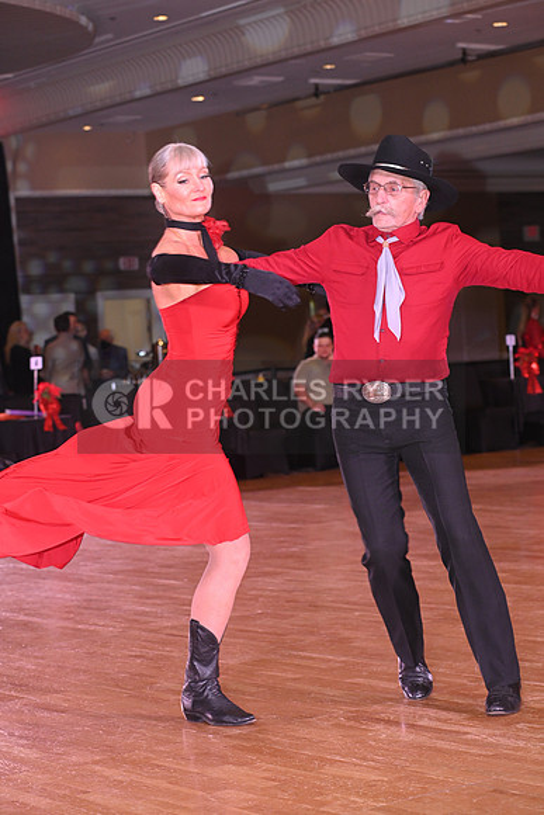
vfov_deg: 23.6
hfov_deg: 15.9
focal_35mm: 86
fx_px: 1948
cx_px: 272
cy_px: 408
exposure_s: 1/200
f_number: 5.6
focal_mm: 86
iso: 2000
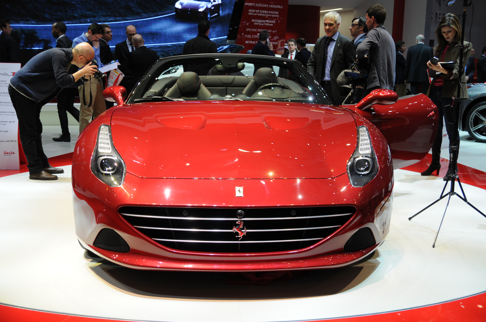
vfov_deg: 32.9
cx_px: 243
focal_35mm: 40
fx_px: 546
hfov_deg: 48.0
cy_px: 161
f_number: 5.6
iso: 320
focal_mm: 27
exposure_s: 1/125
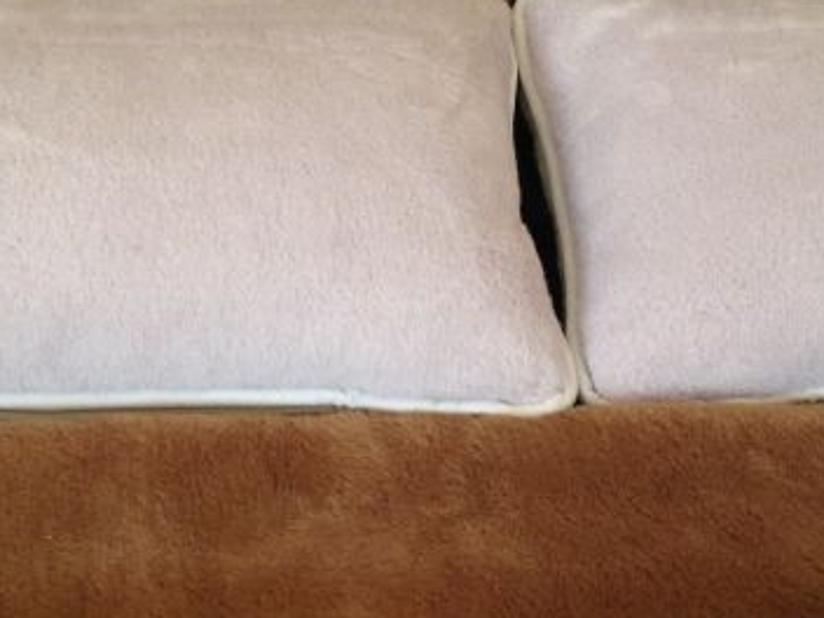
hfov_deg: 26.0
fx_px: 1785
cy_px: 412
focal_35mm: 75
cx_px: 464
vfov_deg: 19.6
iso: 50
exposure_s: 1/30
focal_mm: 4.12
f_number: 2.4
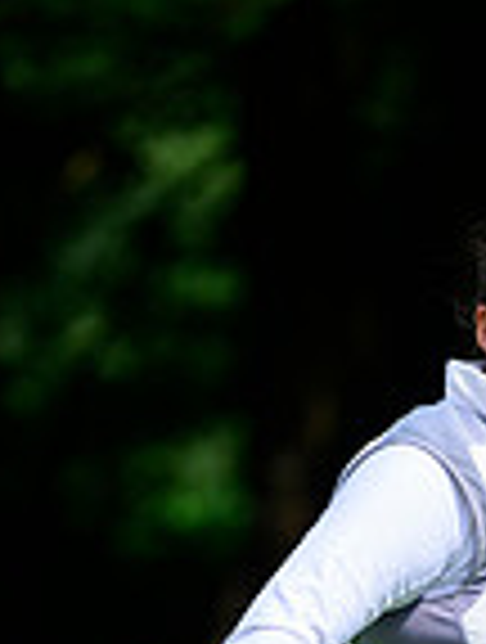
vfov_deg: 1.9
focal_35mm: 1026
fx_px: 19121
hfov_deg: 1.5
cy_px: 1000
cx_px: 482
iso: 800
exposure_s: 1/3200
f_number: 6.3
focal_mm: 340
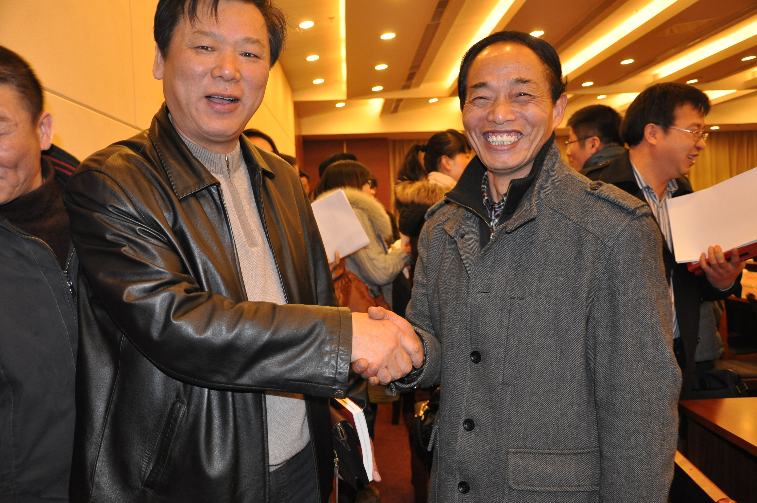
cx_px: 378
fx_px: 693
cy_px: 252
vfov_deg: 39.9
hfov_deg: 57.3
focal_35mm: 33
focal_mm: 22
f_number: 3.8
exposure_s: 1/60
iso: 800
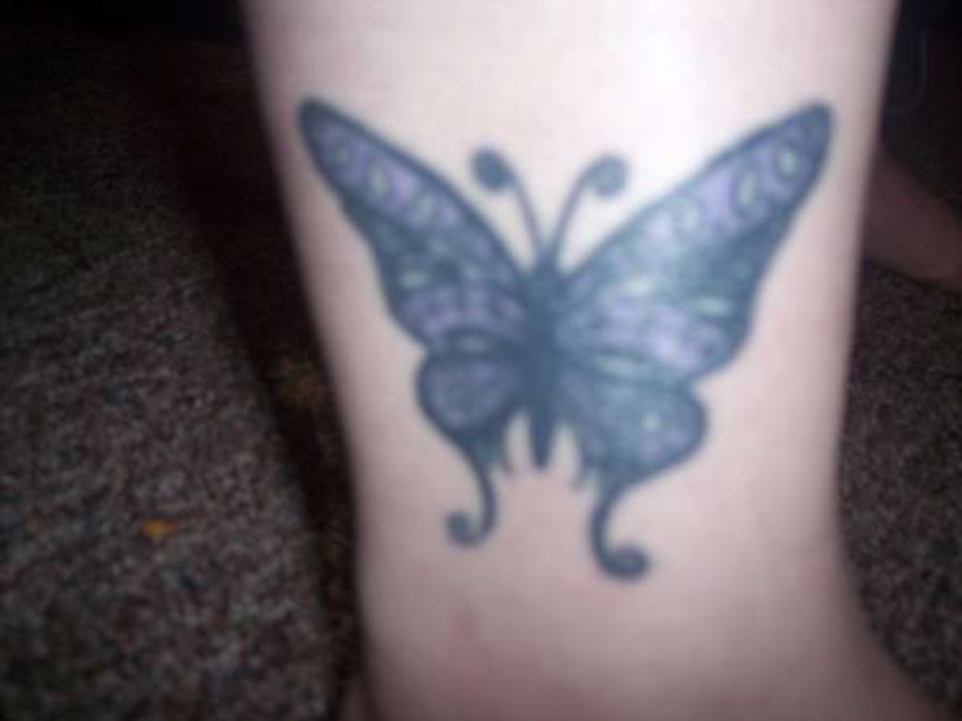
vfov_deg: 36.8
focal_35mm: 39
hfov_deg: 47.9
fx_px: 1084
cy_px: 360
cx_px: 481
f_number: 2.8
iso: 140
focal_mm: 8
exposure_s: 1/60
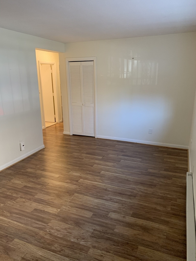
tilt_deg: -15.2
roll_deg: +1.7
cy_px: 130
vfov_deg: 67.3
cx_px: 98
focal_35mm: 26
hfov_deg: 53.1
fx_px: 196
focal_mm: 4.25
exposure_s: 1/60
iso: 200
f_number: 1.8
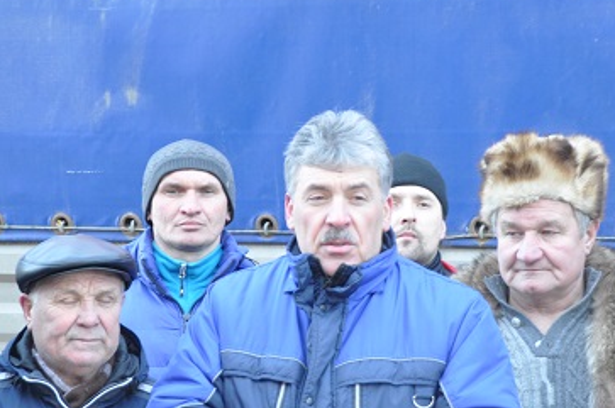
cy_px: 204
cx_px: 343
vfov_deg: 8.7
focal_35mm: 157
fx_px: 2673
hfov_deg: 13.1
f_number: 5
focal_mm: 75
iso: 800
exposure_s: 1/60
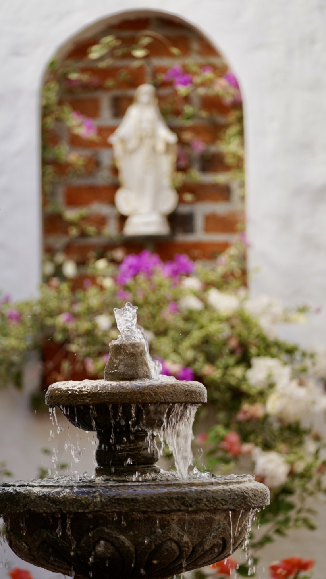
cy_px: 289
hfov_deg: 7.9
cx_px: 136
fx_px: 2366
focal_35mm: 154
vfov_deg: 14.0
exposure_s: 1/160
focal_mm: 146
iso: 100
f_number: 2.8
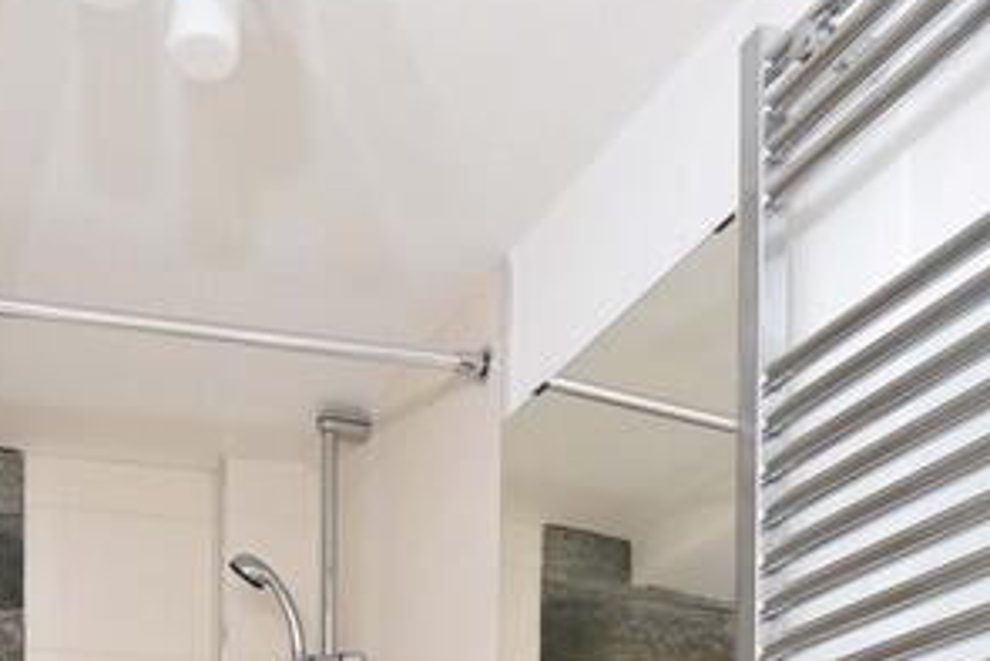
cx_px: 245
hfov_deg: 37.2
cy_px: 1044
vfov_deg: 21.1
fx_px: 1431
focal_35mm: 52
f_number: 7.1
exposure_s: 1/10
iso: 500
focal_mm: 15
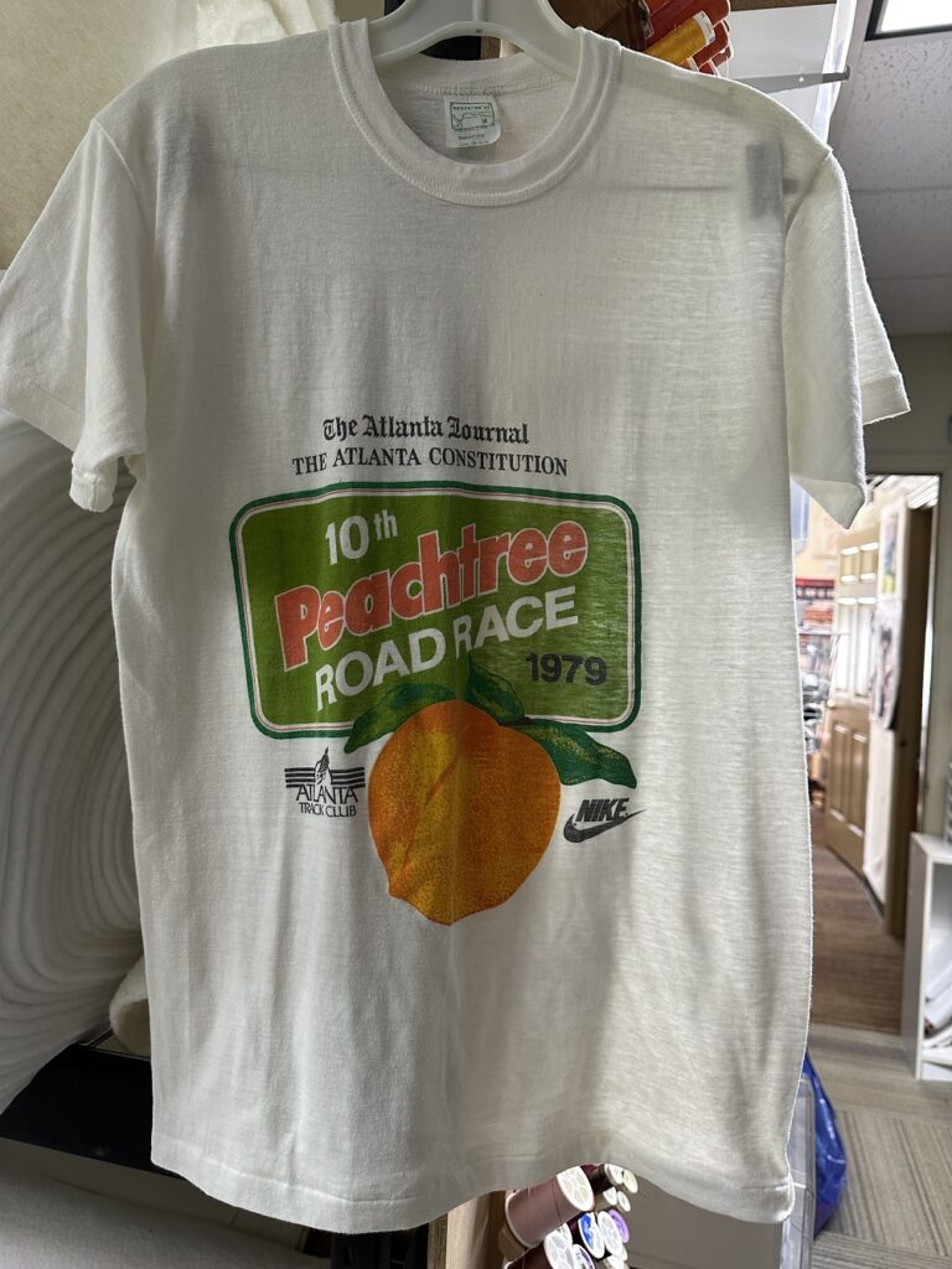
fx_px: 880
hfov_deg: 56.8
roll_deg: -2.5
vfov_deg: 71.6
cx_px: 476
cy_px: 634
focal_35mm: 24
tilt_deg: -2.0
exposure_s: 1/60
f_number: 1.78
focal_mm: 6.86
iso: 200
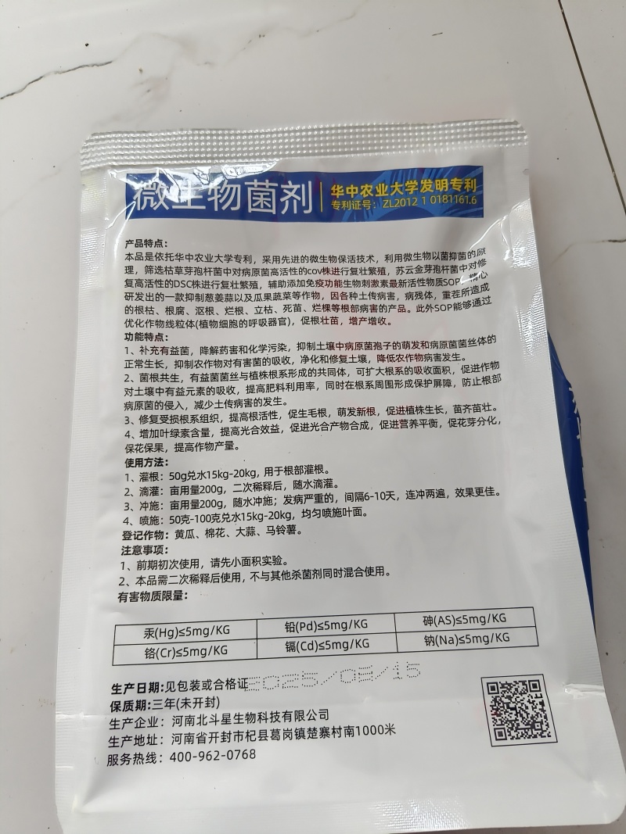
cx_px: 313
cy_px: 417
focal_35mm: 23
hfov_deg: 58.9
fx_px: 555
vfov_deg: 73.9
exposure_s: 1/100
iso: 593
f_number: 1.88
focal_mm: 5.56
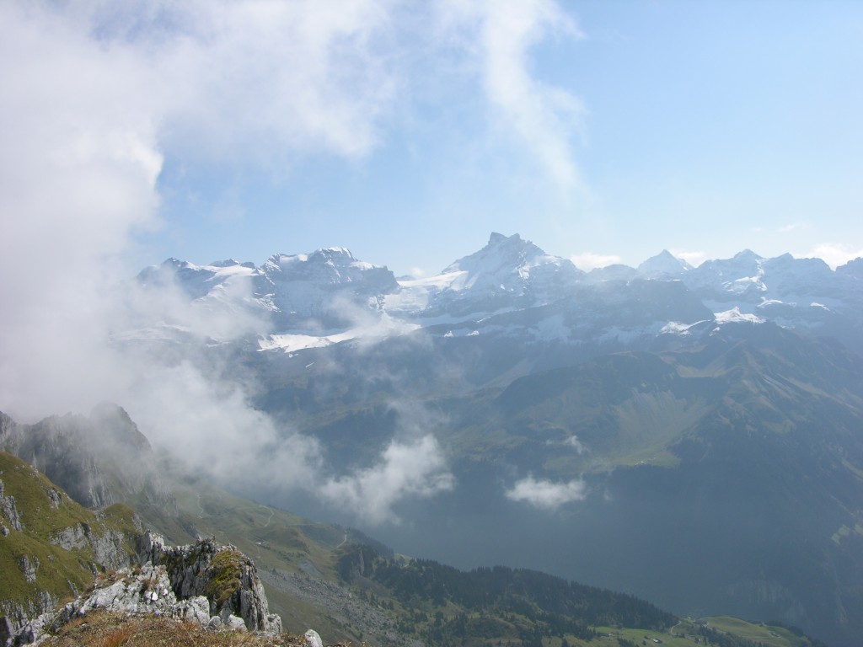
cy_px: 324
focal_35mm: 35
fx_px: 873
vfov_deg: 40.7
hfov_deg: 52.6
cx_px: 432
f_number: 7.1
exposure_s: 1/274
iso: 50
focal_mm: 8.9
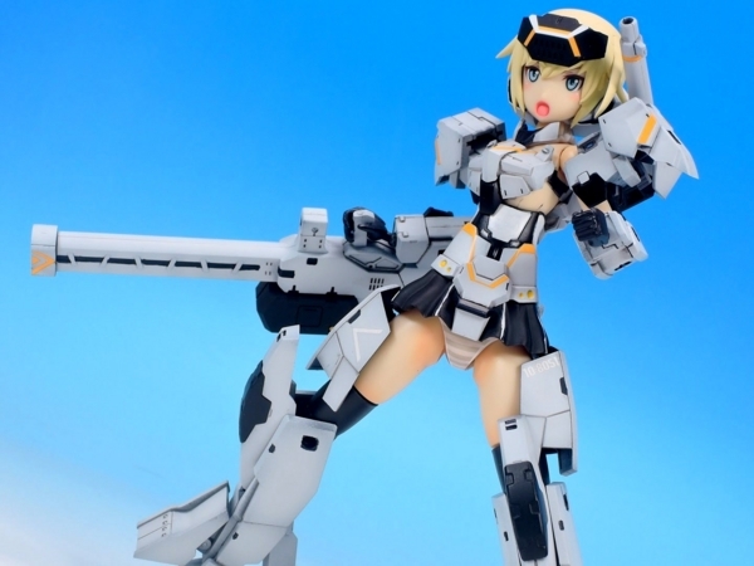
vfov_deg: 19.6
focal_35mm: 75
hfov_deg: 26.0
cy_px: 283
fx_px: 1634
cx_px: 377
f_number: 7.3
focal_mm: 16
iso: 80
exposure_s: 1
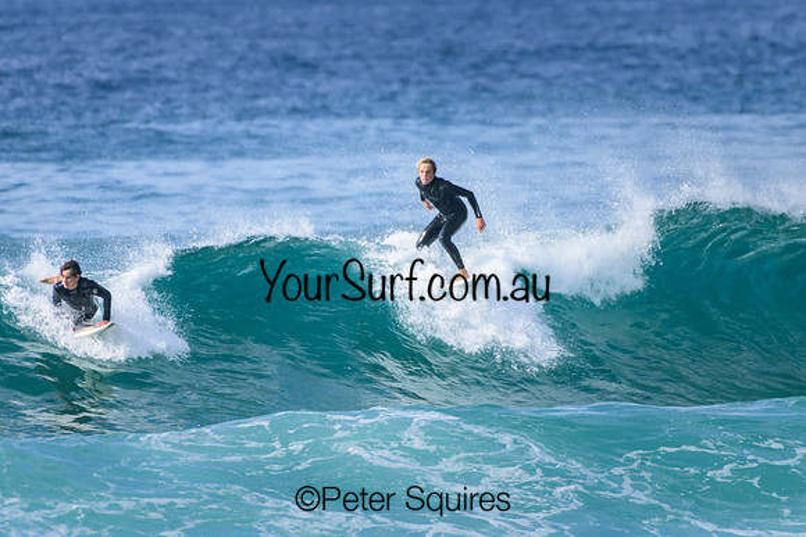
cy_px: 268
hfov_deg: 2.1
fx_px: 22393
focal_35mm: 1000
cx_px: 403
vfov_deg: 1.4
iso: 1250
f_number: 11
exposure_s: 1/2000
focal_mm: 1000
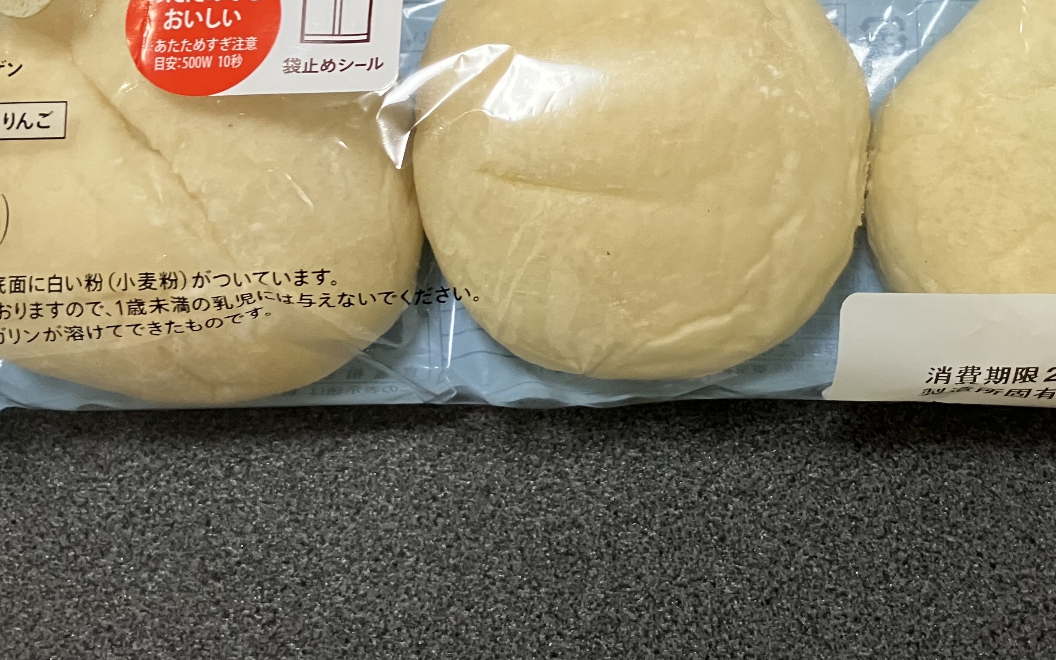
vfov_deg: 25.4
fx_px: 1439
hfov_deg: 40.1
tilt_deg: -81.7
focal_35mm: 50
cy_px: 136
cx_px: 647
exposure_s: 1/60
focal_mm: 3.99
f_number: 1.8
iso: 160
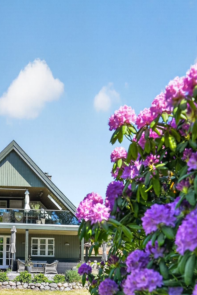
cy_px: 251
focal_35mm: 67
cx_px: 9
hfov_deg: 19.8
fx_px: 550
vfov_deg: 29.2
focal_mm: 35
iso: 400
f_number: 4
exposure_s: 1/400
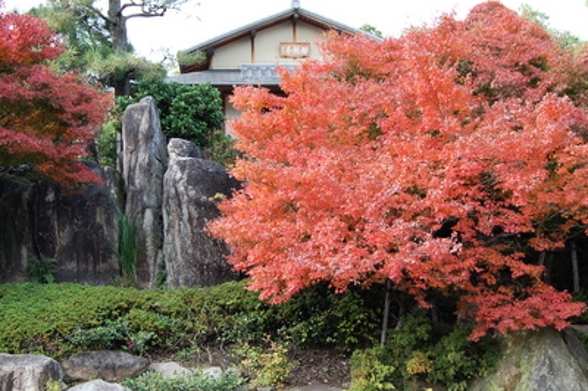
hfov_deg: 38.4
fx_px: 845
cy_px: 179
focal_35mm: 52
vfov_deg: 26.1
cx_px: 319
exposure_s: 1/125
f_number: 5.6
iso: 200
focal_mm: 23
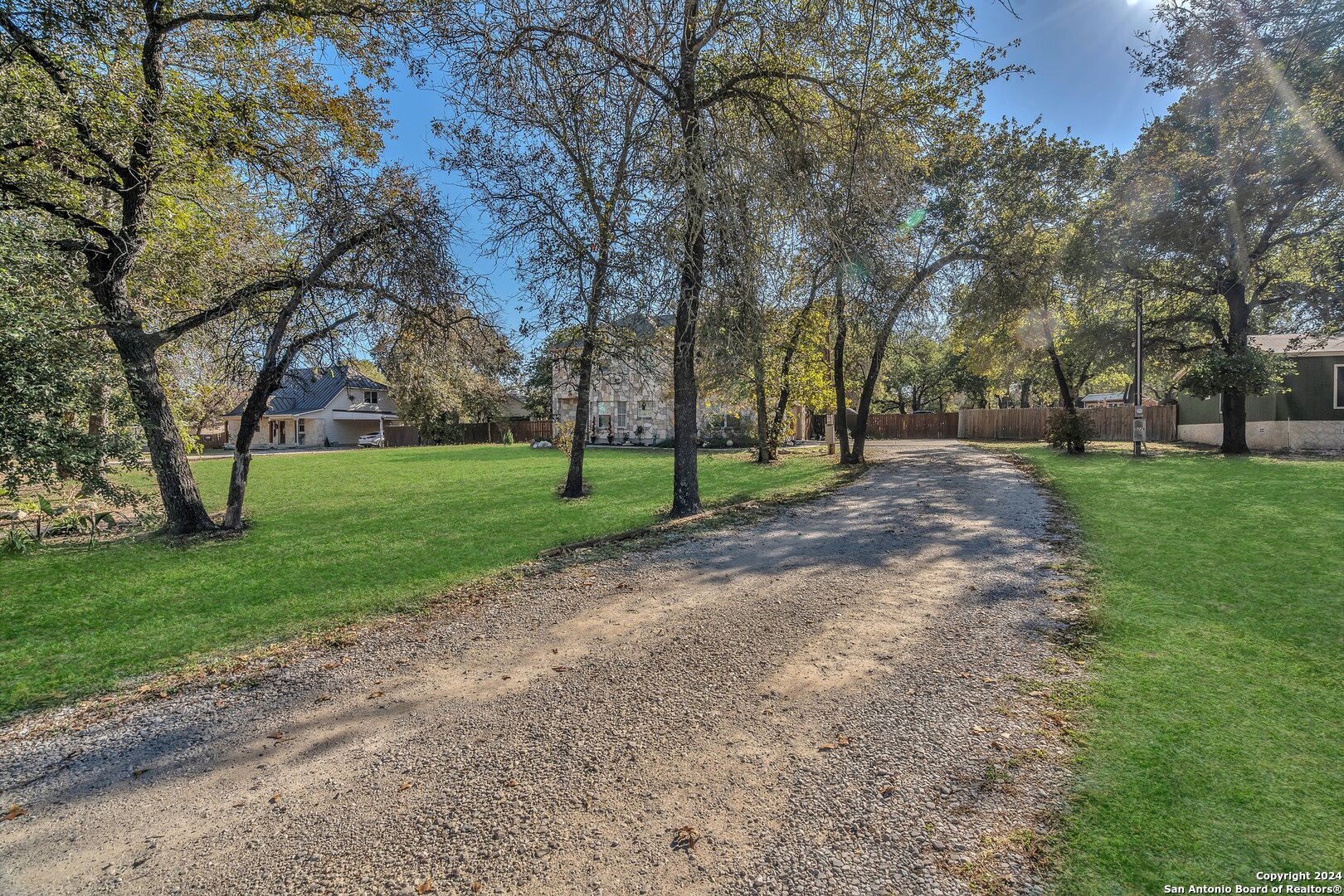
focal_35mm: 16
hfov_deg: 96.7
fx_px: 597
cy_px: 448
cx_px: 672
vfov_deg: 73.7
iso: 125
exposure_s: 1/100
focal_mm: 16
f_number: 10
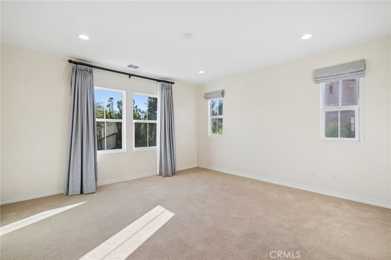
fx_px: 174
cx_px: 196
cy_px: 130
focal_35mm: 16
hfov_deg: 96.8
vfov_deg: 73.7
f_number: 9
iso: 200
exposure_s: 1/50
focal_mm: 16
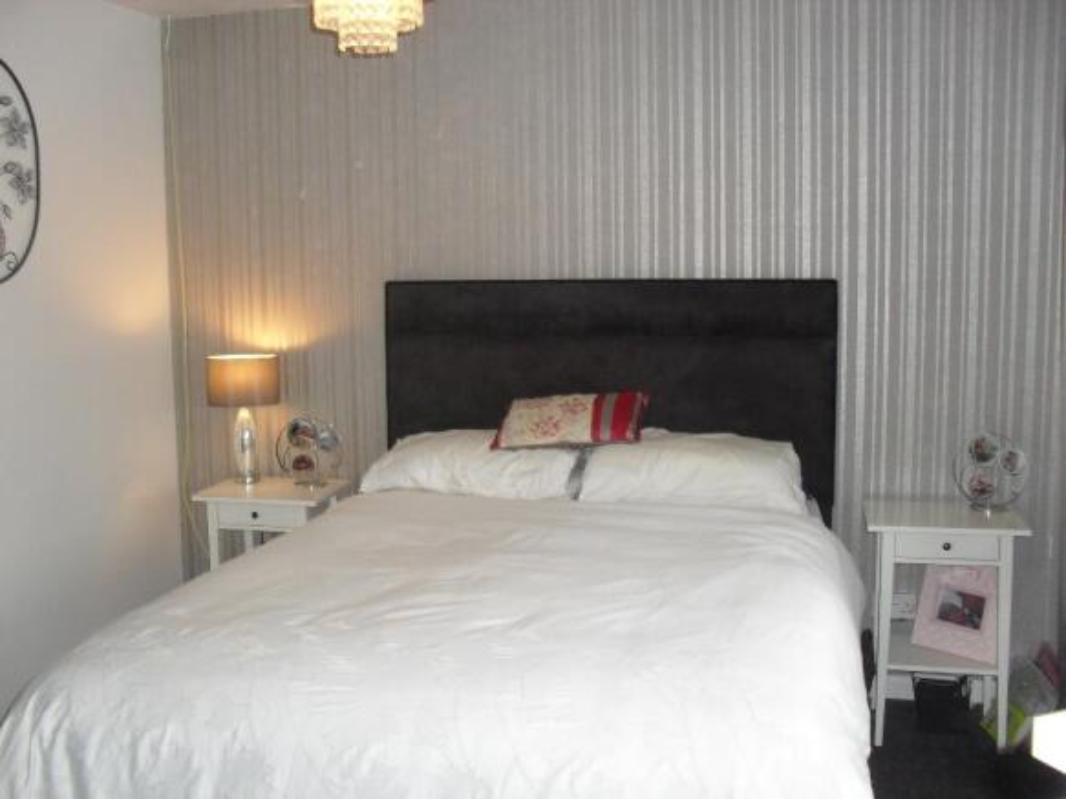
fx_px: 1078
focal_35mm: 35
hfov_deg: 52.6
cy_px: 400
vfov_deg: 40.7
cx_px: 533
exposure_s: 1/45
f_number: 3.2
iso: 200
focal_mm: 6.3
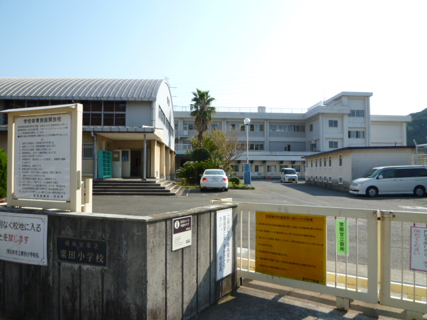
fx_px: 308
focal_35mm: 25
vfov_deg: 54.9
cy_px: 160
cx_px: 214
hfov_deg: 69.4
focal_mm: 4.5
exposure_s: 1/400
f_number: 4.5
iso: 100
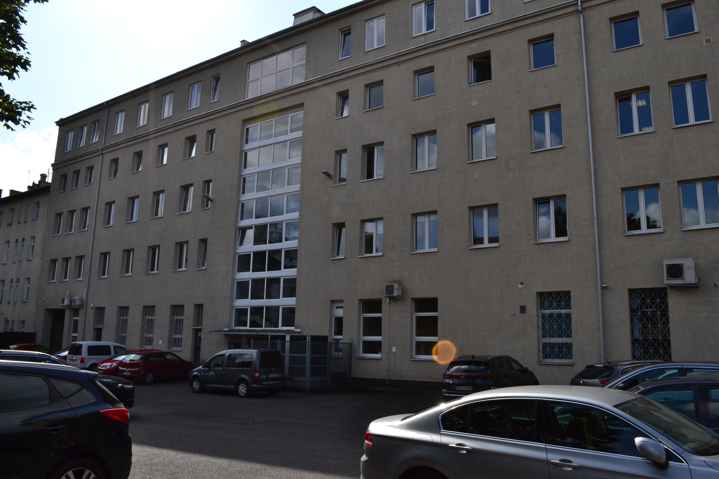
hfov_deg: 67.4
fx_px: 539
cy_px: 240
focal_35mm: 27
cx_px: 360
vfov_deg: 47.9
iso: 400
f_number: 11
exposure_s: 1/400
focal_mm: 18
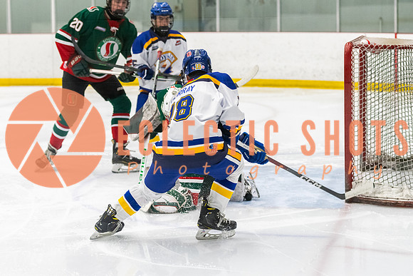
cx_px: 198
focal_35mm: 113
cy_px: 117
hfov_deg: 18.2
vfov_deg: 12.2
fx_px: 1291
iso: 4000
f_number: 2.8
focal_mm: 78
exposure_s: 1/800
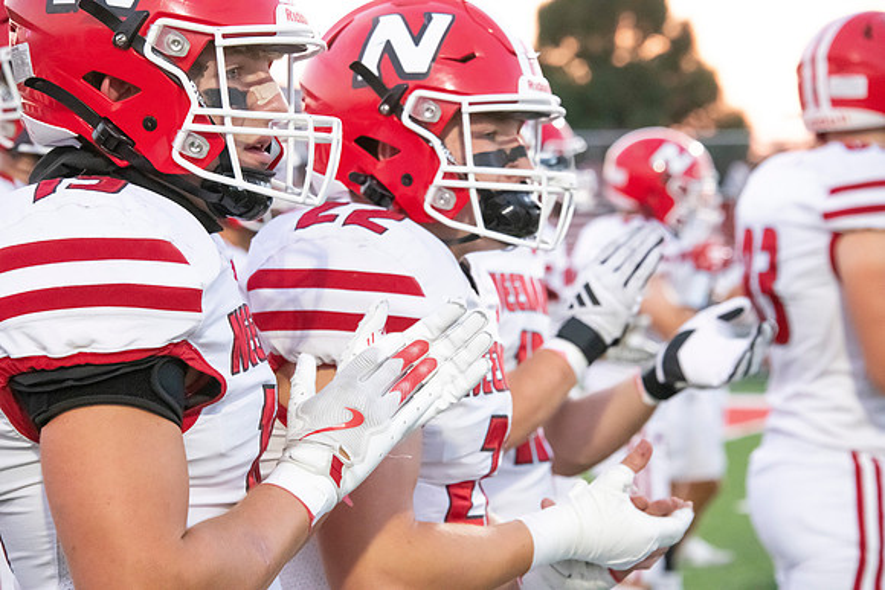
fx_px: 3688
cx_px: 442
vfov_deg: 9.2
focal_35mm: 150
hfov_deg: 13.7
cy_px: 295
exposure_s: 1/500
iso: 10000
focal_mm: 150
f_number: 7.1
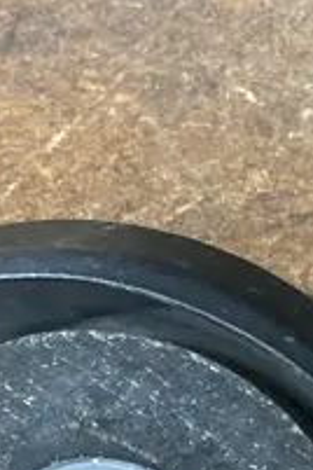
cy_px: 500
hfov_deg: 8.6
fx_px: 1930
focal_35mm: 148
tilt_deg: -46.7
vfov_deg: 13.6
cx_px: 687
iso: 320
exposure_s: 1/33
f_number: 1.8
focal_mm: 3.99
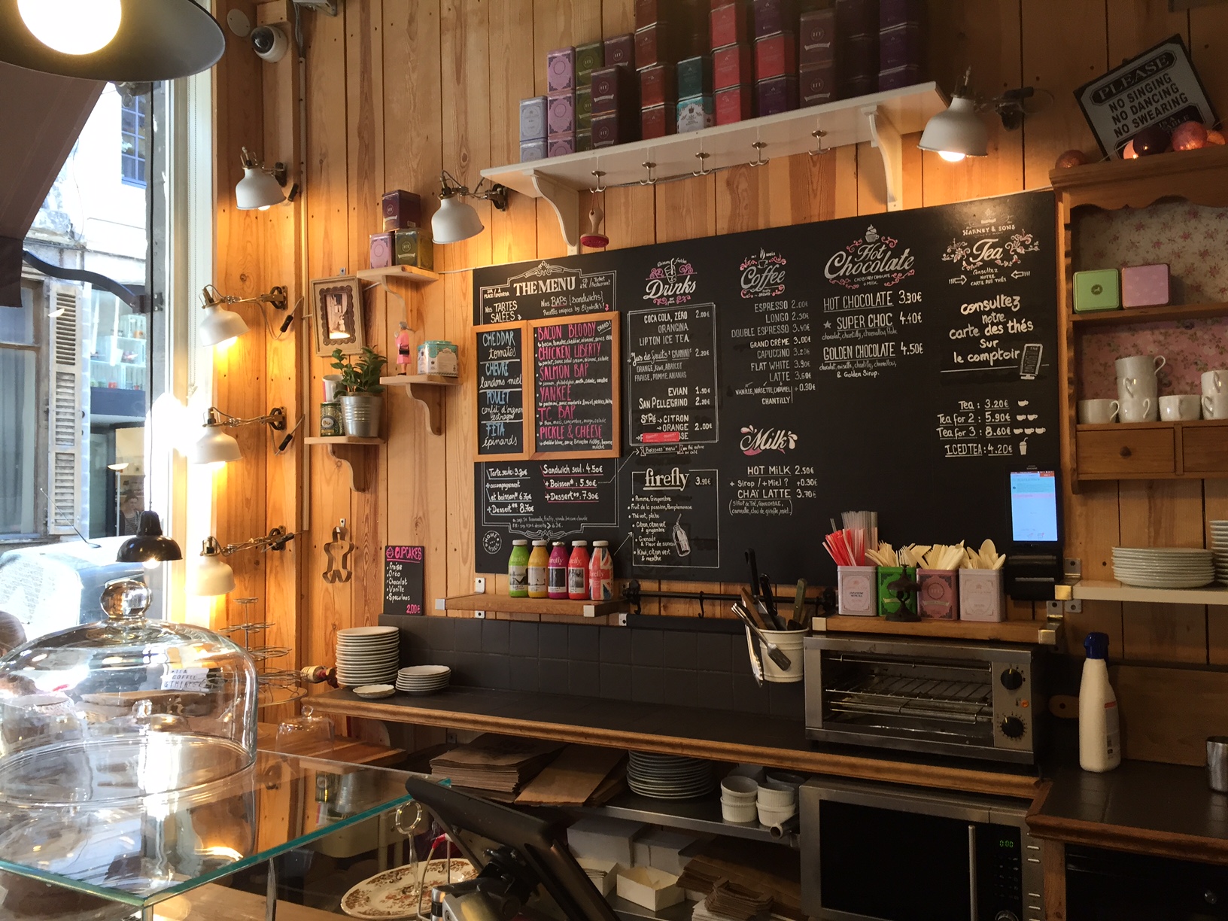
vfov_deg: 48.2
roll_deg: +0.3
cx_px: 614
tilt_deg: +1.5
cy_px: 460
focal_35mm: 29
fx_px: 1029
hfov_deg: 61.7
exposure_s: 1/33
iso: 32
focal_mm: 4.15
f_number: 2.2
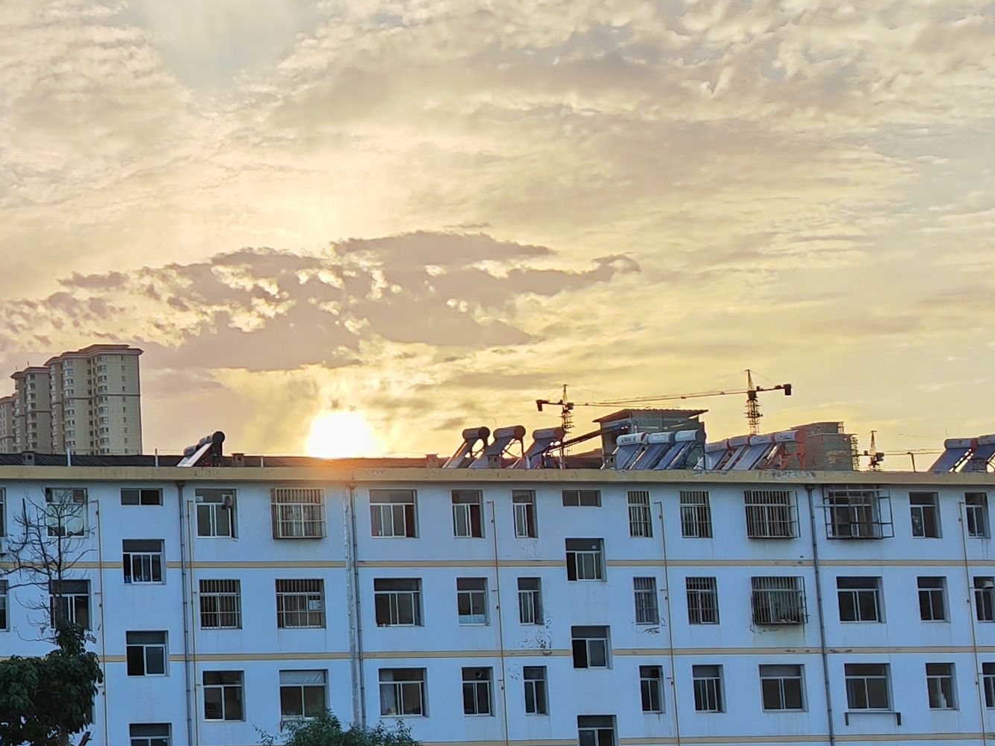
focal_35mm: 83
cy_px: 296
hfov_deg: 21.8
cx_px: -204
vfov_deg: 17.8
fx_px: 2386
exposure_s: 1/567
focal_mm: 5.52
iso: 100
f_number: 1.9
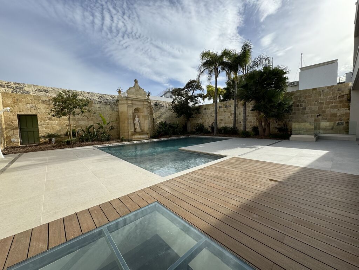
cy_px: 135
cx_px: 180
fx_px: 145
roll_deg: +1.1
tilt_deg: -4.1
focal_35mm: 14
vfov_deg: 85.7
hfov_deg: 102.1
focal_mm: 2.22
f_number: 2.2
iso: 50
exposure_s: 1/1709
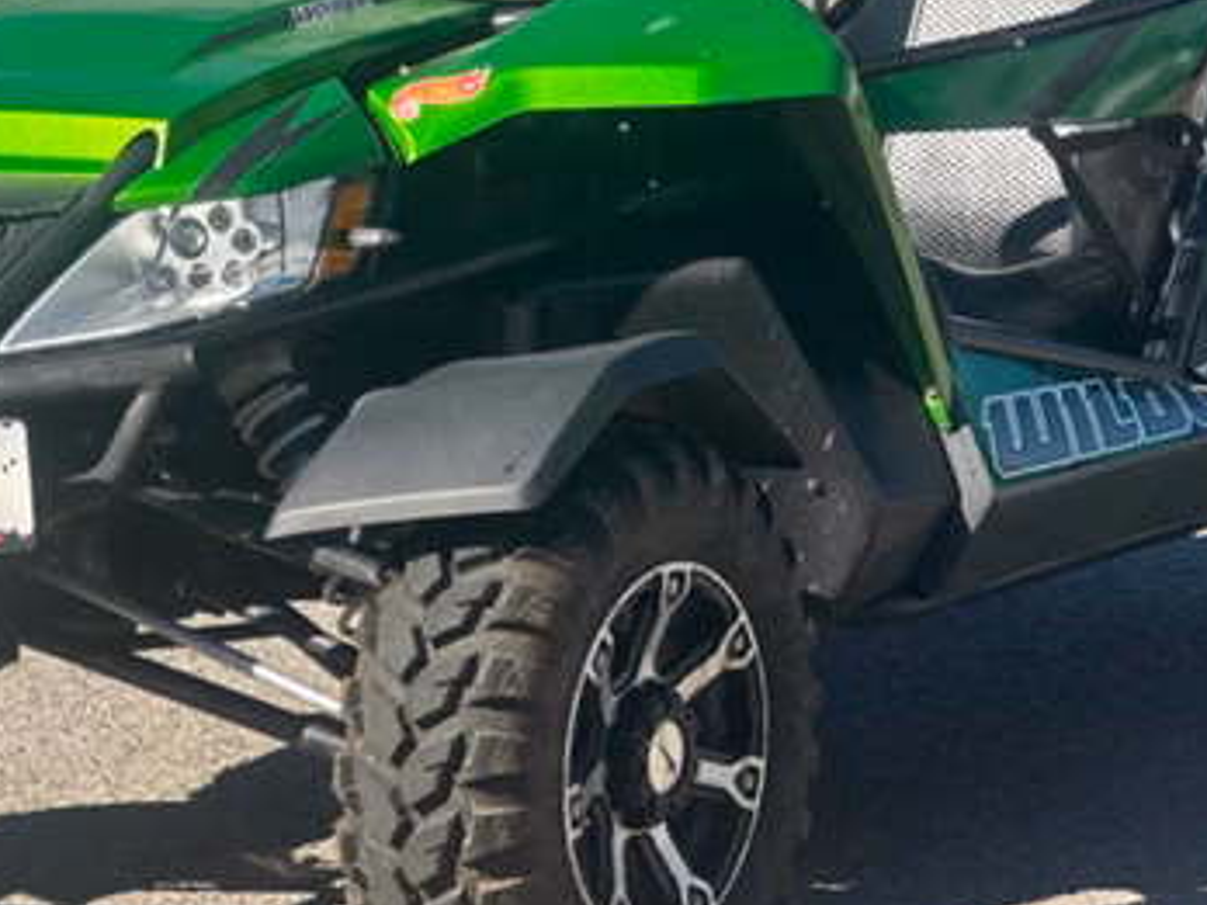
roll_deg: +0.8
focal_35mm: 177
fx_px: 6172
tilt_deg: -5.1
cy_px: 243
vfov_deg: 8.4
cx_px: 531
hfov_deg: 11.2
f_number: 2.8
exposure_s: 1/388
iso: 32
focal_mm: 9
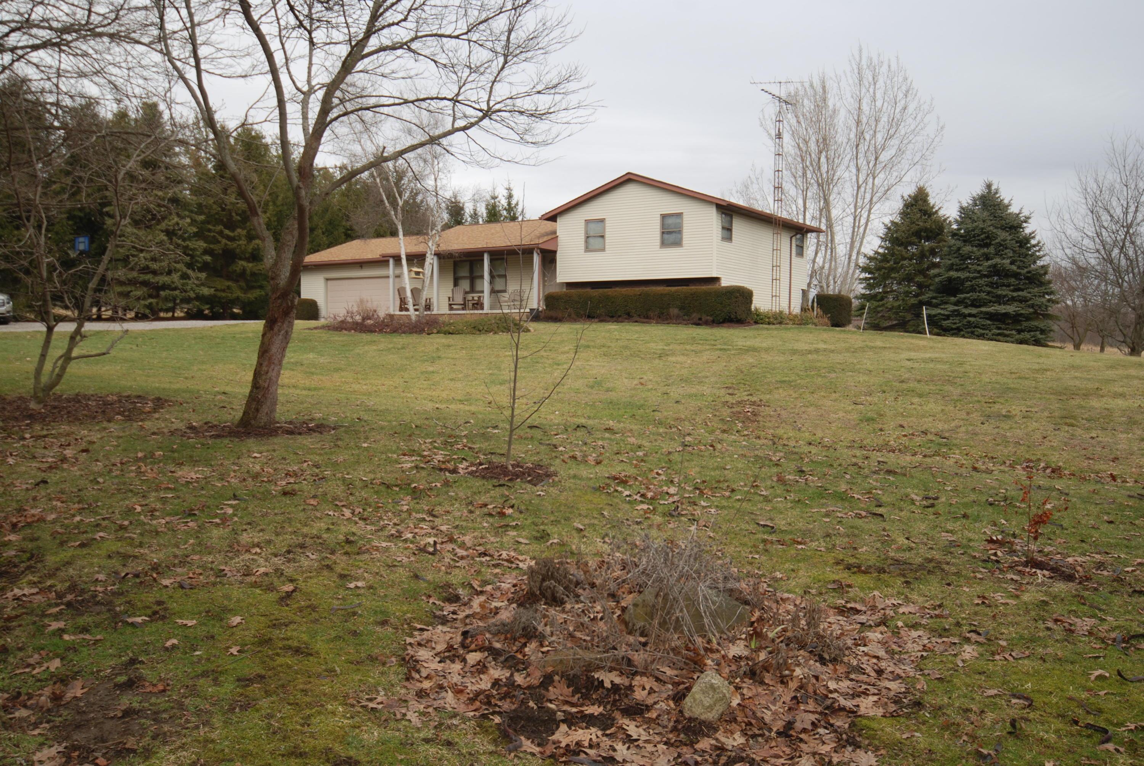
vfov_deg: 43.7
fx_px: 954
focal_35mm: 30
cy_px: 383
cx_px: 572
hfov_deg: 61.9
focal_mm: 20
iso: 100
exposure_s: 1/125
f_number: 5.6
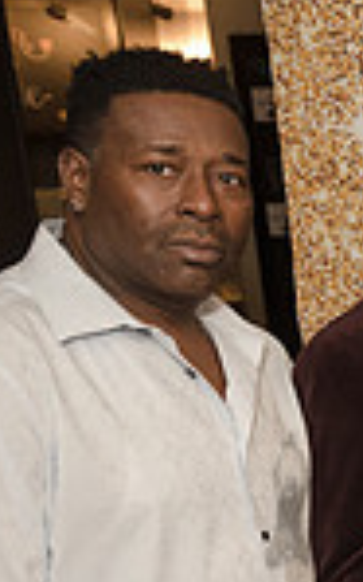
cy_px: 498
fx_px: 1505
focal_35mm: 95
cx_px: 1042
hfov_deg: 10.4
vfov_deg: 21.5
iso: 1250
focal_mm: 24
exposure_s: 1/400
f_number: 4
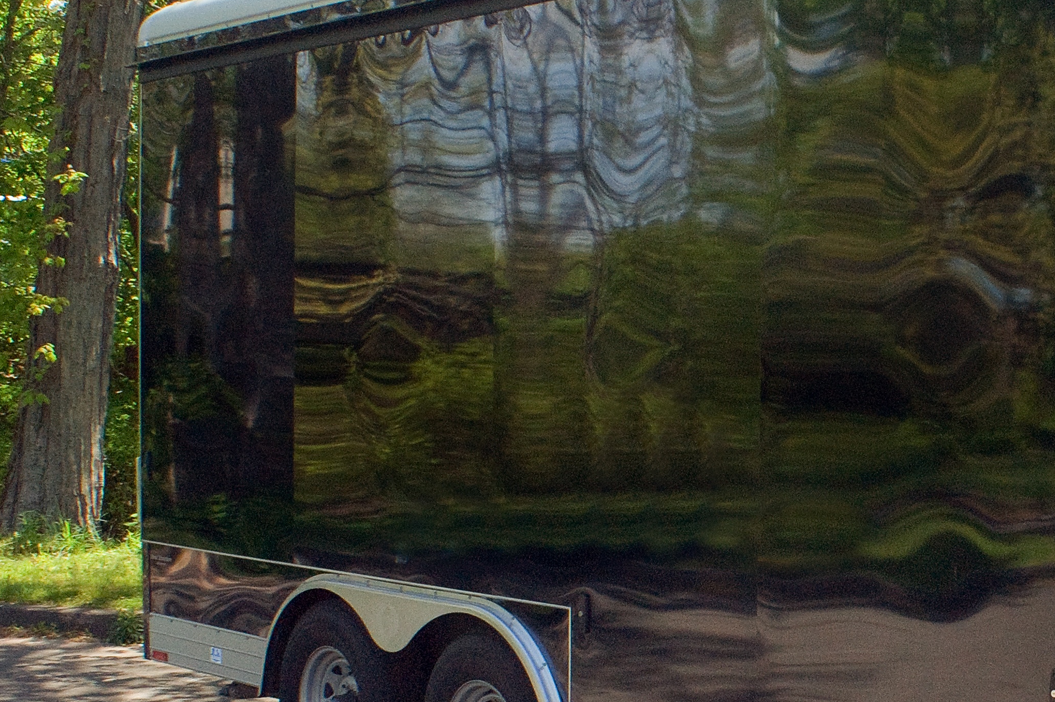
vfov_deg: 20.2
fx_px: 1962
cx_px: 873
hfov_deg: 29.3
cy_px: 503
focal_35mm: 67
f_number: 10
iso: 400
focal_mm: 20
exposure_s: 1/80
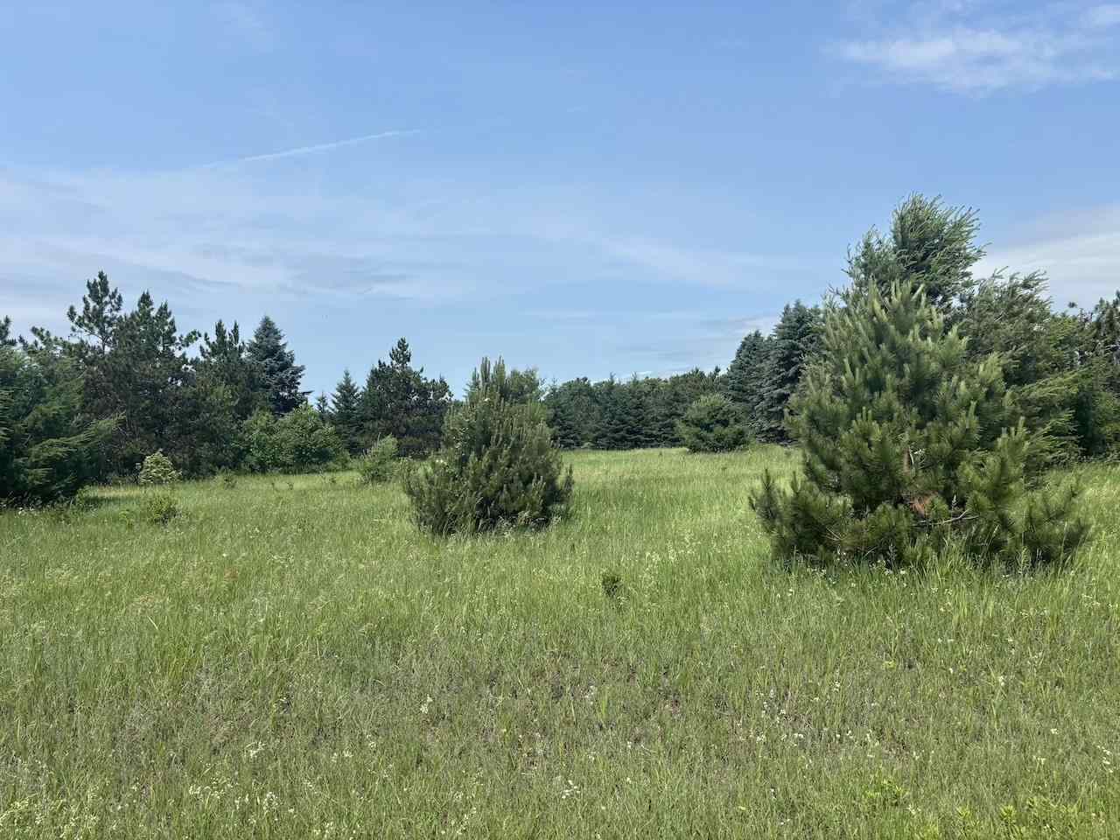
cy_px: 420
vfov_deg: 53.1
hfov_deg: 67.3
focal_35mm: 26
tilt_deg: +0.5
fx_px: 841
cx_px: 560
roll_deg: +1.3
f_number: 1.6
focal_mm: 5.96
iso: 50
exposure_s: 1/4082
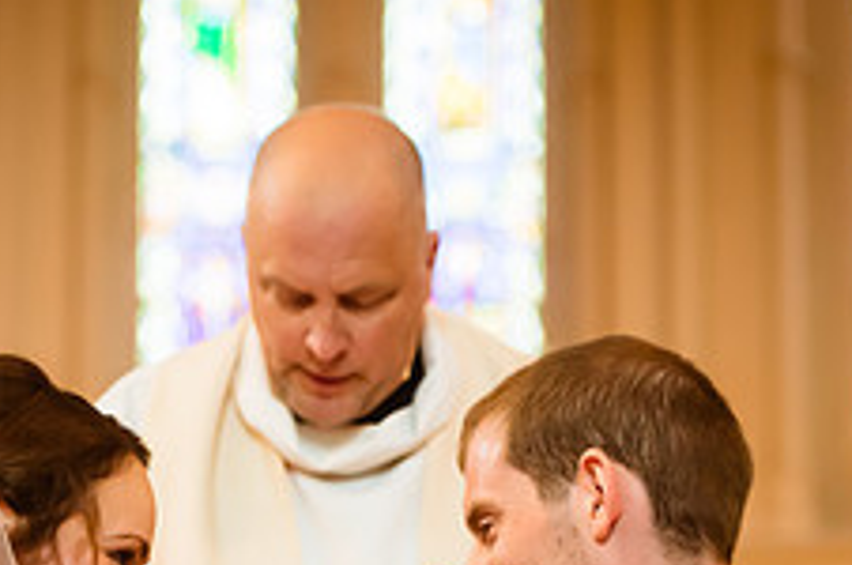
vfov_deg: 7.5
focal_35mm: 180
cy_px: 712
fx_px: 4254
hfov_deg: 11.4
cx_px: 249
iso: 2000
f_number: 2.8
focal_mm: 70
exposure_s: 1/320
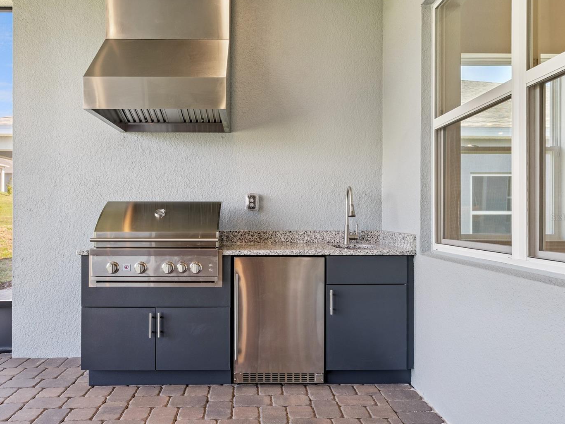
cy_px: 217
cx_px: 257
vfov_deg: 51.3
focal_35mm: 27
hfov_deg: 65.2
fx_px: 441
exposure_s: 1/50
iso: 800
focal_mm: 24
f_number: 11
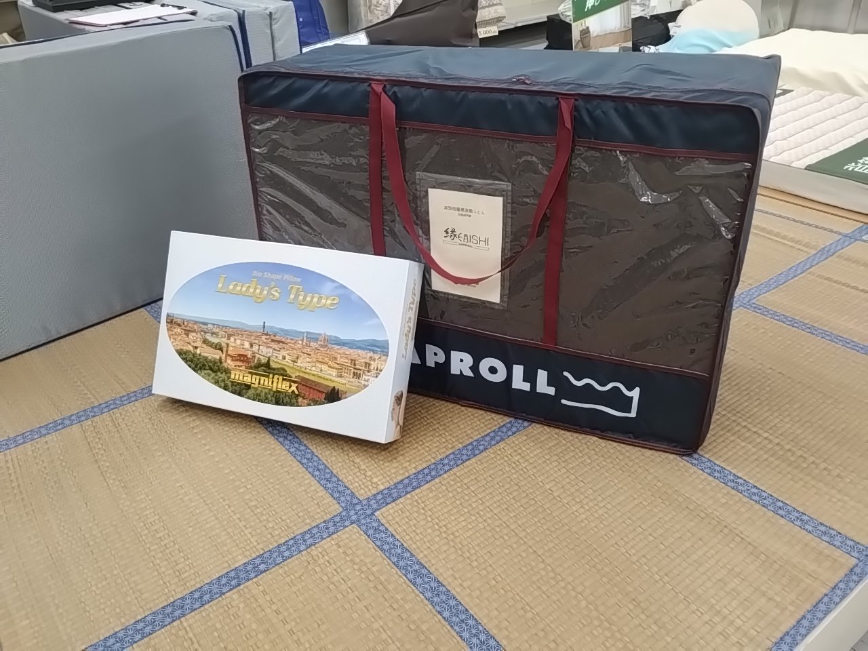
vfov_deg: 49.7
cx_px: 434
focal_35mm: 28
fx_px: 702
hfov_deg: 63.4
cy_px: 326
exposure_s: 1/33
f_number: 1.8
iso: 450
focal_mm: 4.27
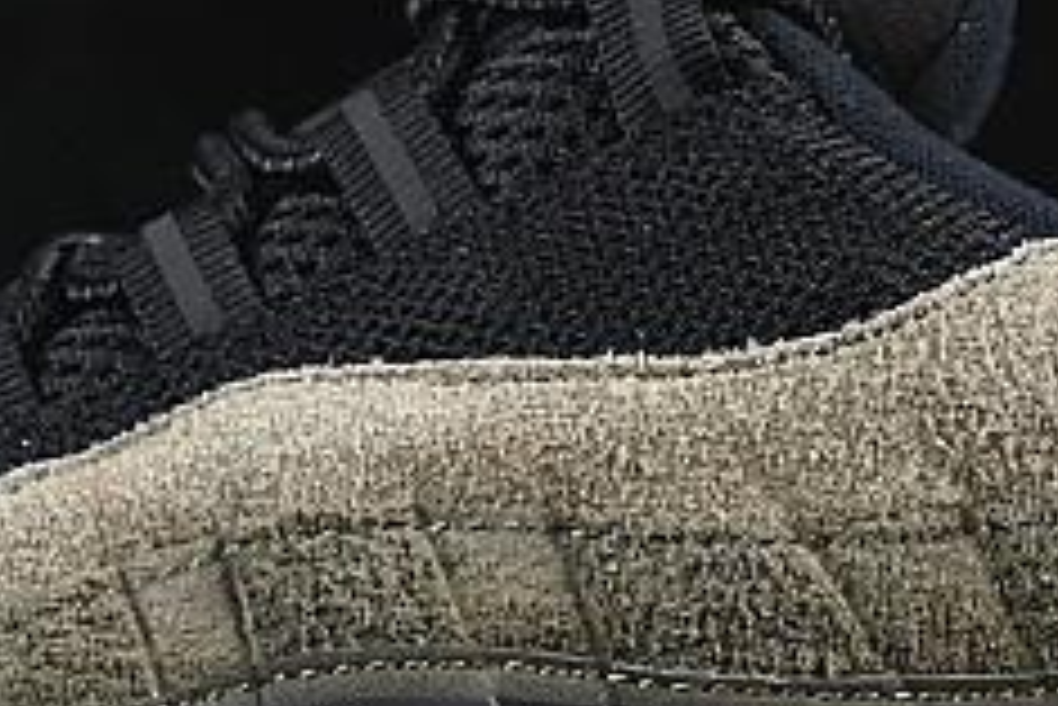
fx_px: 10145
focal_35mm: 345
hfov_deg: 6.0
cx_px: 392
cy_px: 414
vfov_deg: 4.0
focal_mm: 50
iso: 160
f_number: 6.3
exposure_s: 1/60
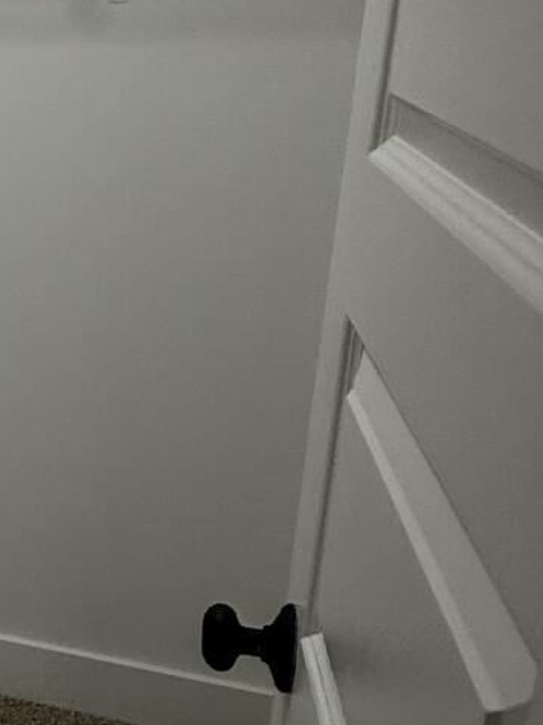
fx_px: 1235
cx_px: -506
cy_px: 321
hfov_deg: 18.1
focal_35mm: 59
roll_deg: +2.7
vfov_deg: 32.7
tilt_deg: -14.1
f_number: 2.2
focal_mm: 2.22
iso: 80
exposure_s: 1/120
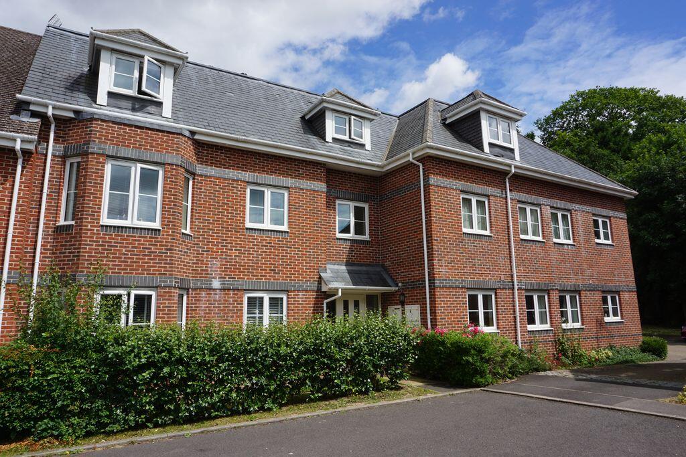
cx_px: 343
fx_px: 457
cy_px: 228
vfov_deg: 53.1
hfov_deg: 73.7
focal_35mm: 24
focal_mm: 16
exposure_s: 1/125
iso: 100
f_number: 14
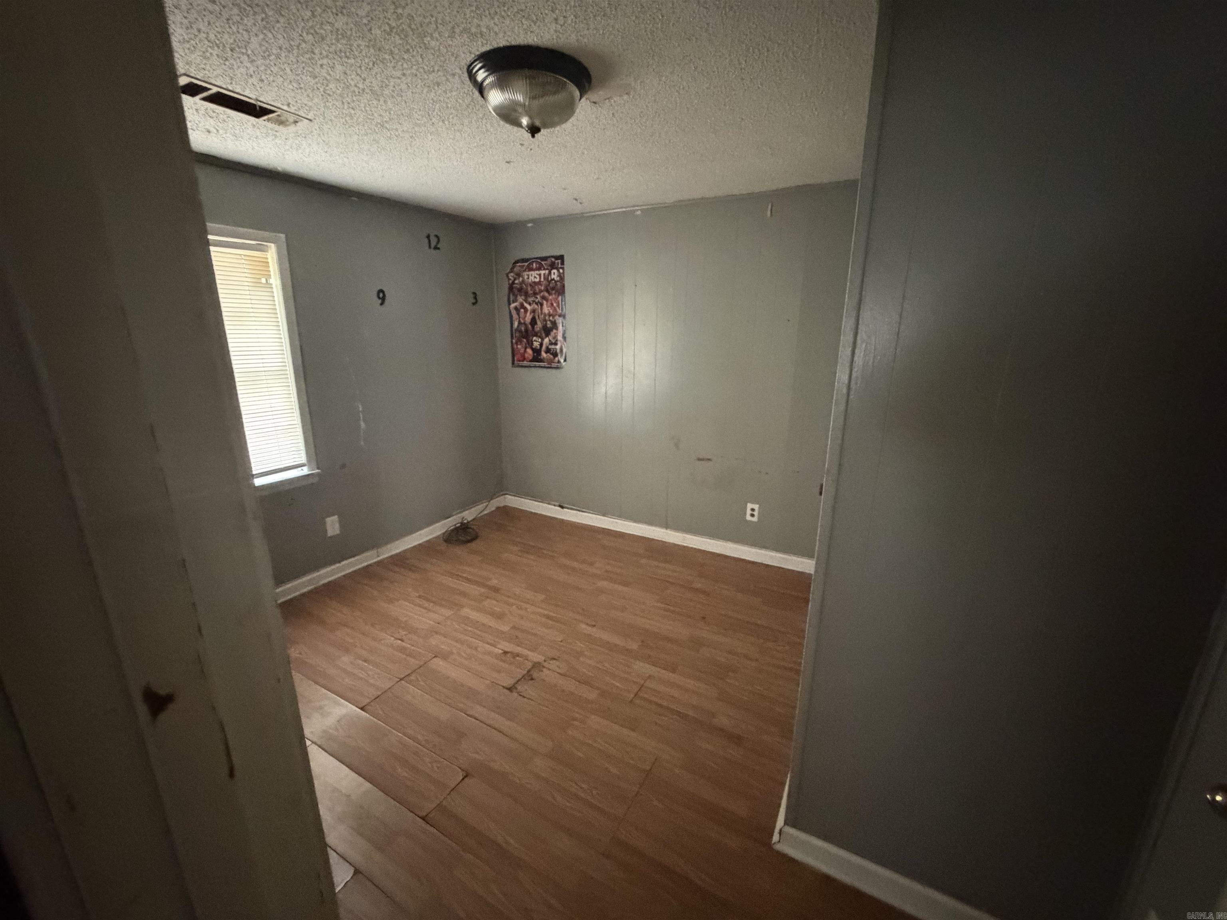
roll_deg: +0.9
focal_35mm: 14
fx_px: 496
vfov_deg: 85.7
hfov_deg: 102.1
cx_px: 614
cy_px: 460
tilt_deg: -13.1
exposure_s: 1/37
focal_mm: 2.22
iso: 1600
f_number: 2.2
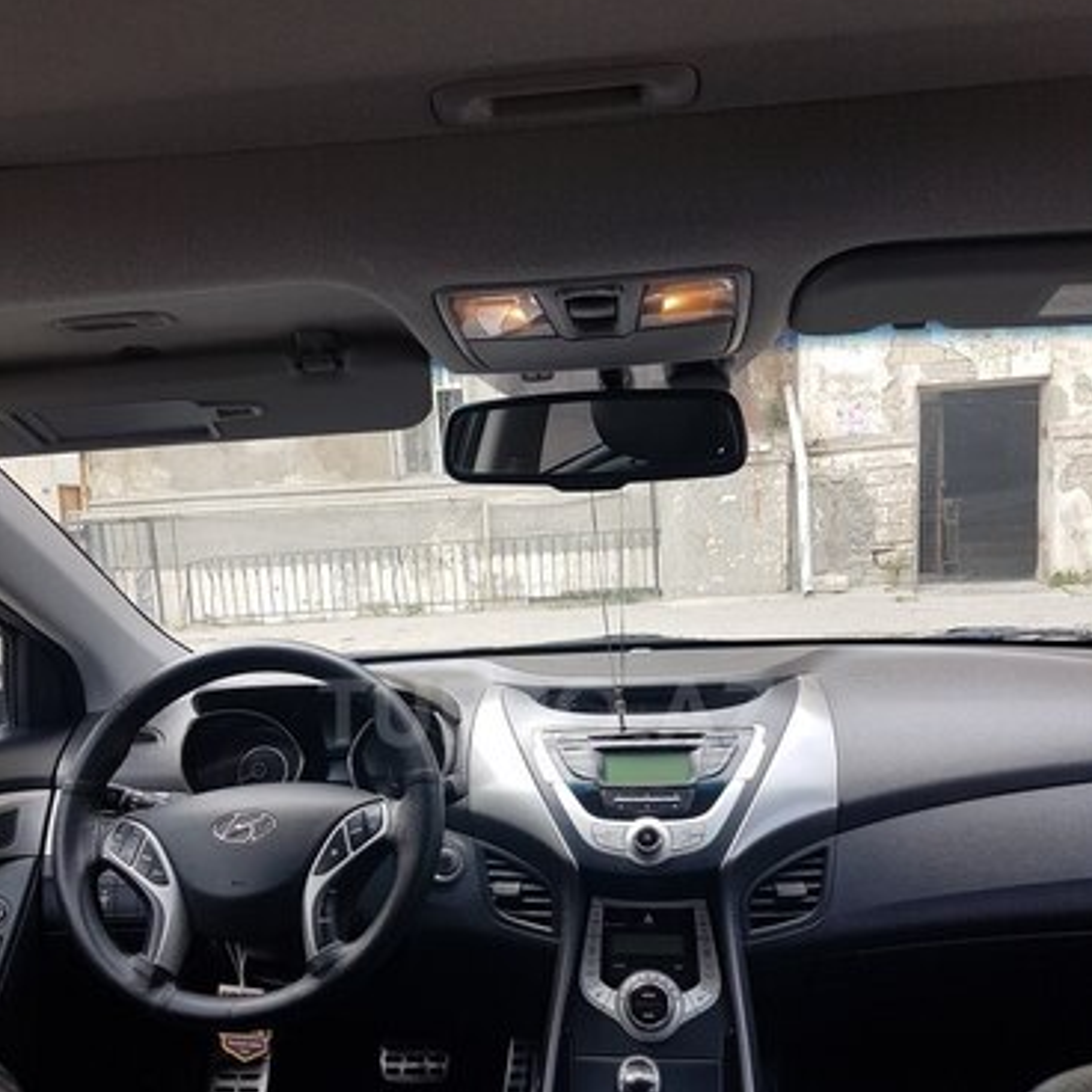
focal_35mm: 31
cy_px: 712
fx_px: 1106
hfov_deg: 52.5
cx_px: 546
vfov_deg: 51.7
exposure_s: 1/325
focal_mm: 4.2
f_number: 1.7
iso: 40
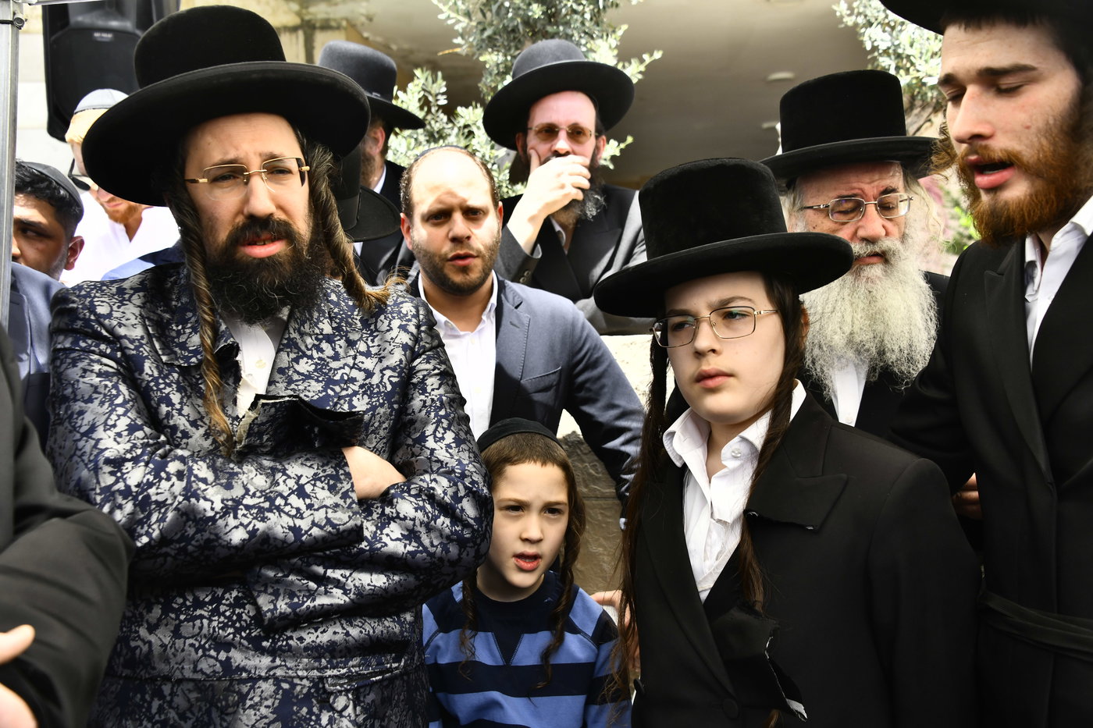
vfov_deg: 29.9
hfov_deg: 43.6
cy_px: 364
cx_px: 546
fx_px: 1366
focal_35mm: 45
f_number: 5.6
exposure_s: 1/320
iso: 320
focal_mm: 45
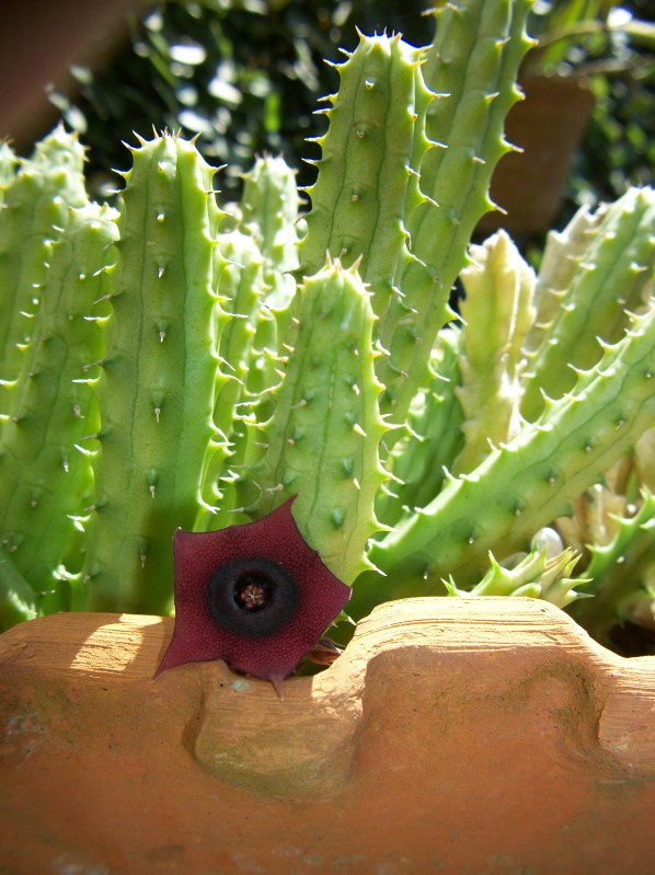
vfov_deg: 56.9
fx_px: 808
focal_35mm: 32
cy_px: 438
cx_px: 328
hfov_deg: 44.1
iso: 80
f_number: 8.8
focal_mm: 5.7
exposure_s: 1/60
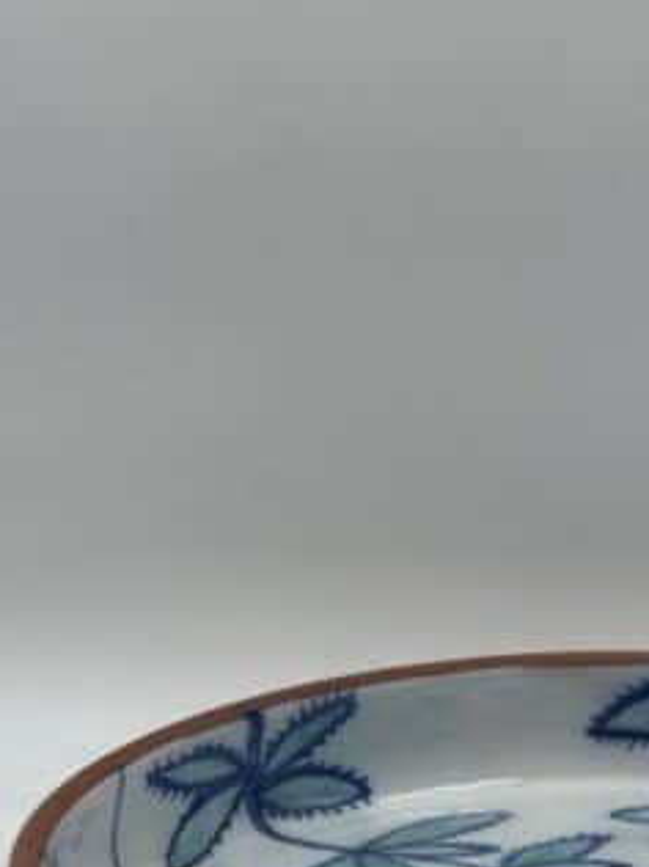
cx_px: 644
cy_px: 787
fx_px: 3052
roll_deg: -1.1
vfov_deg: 15.9
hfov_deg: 12.0
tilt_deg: -19.2
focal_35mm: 122
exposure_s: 1/527
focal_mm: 6.86
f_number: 1.78
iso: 64
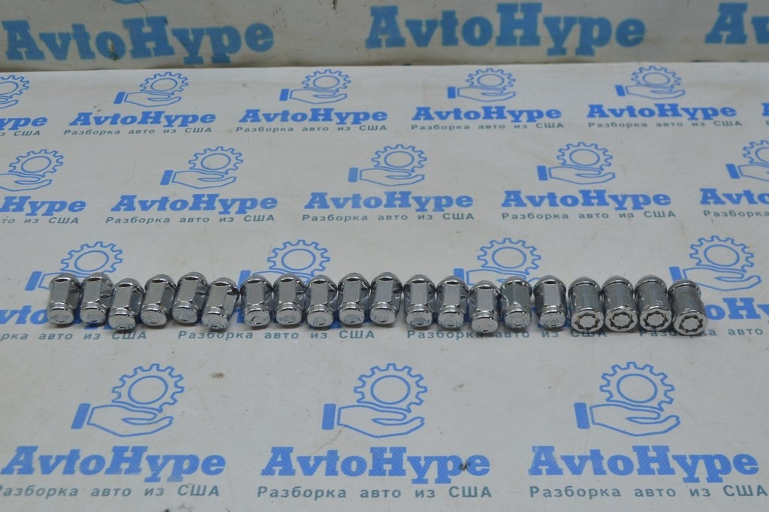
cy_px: 256
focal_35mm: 45
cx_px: 384
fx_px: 960
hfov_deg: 43.6
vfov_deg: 29.8
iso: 400
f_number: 7.1
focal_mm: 30
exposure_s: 1/40
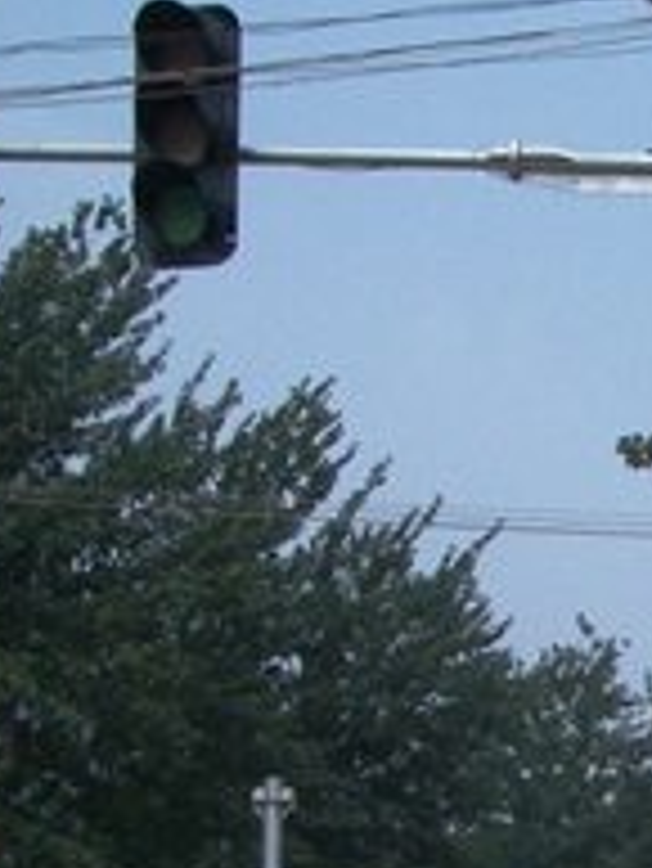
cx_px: 1012
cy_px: 1219
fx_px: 2910
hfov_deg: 12.1
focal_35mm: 116
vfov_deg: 15.8
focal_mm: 5.8
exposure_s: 1/1250
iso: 50
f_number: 4.3
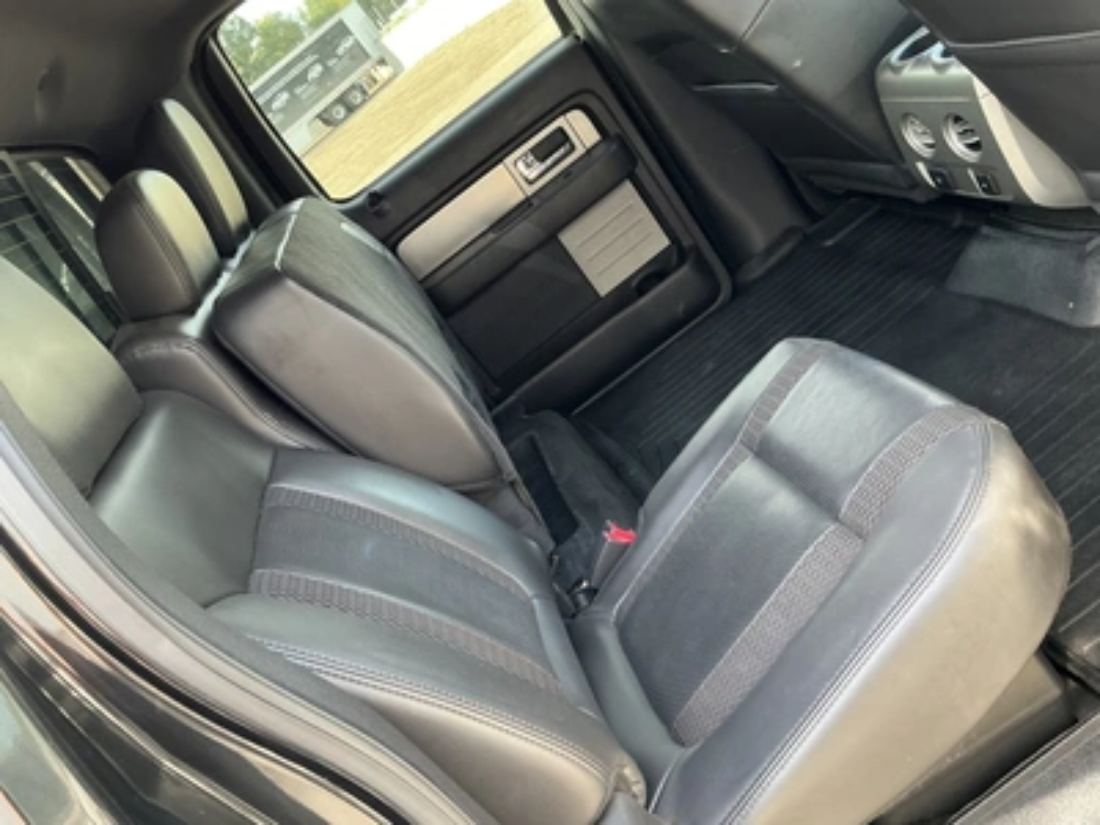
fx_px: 890
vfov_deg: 49.7
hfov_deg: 63.4
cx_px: 550
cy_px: 412
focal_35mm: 28
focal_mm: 3
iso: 125
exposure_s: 1/60
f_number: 1.8
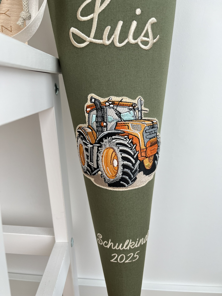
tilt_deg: -16.3
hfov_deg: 53.1
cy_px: 148
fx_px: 222
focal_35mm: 26
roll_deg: -3.1
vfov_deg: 67.3
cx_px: 111
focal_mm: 5.1
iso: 64
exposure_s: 1/114
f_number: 1.6
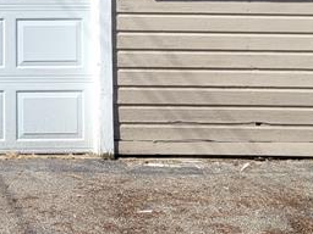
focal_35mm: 104
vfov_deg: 13.9
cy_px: -37
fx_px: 940
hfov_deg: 18.5
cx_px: 16
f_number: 1.8
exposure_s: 1/1746
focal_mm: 5.4
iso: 40
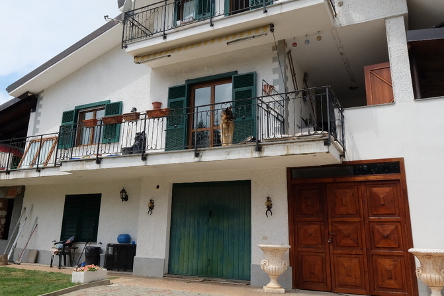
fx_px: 358
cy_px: 137
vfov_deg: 44.9
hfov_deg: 63.7
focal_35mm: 29
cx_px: 219
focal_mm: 12.6
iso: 400
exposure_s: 1/350
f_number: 11
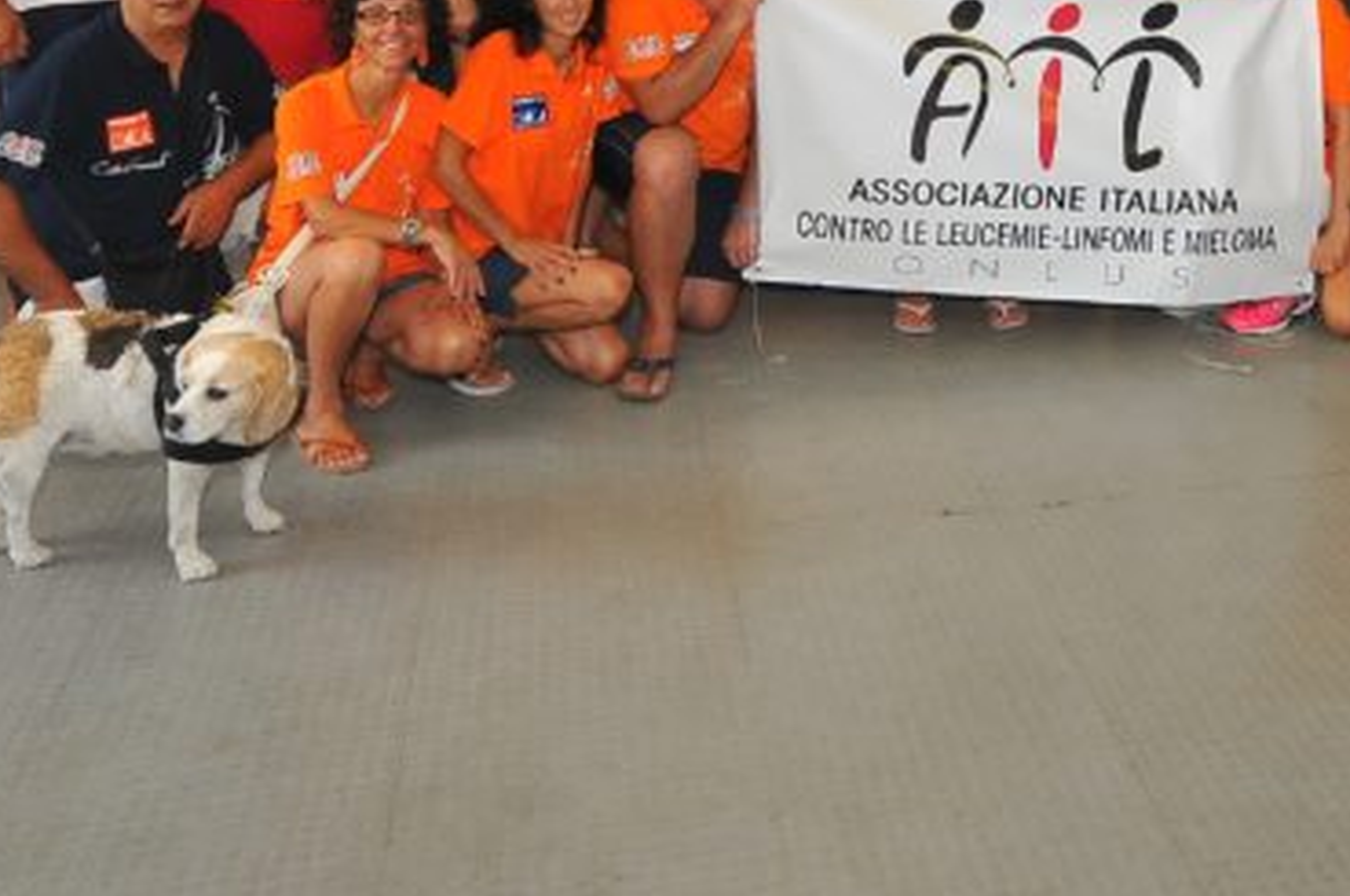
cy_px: -187
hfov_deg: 38.3
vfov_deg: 24.4
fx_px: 1873
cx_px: 1061
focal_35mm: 50
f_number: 5
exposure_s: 1/60
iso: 200
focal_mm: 12
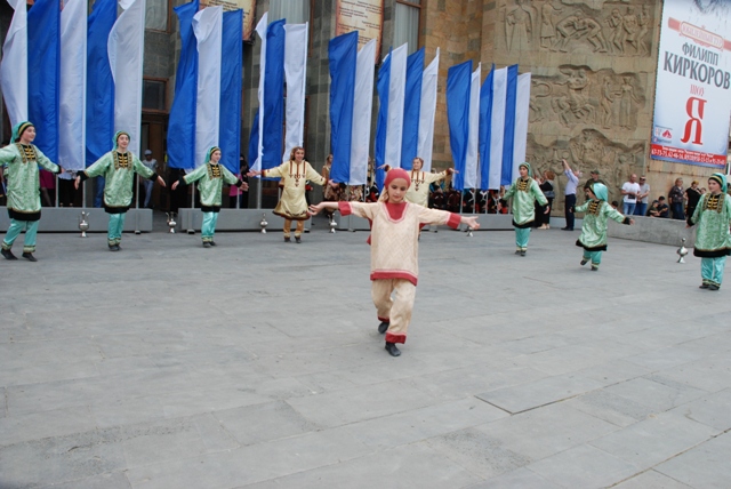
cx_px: 366
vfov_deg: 43.7
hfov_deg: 61.9
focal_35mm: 30
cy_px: 244
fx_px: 610
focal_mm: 20
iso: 400
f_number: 8
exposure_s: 1/250
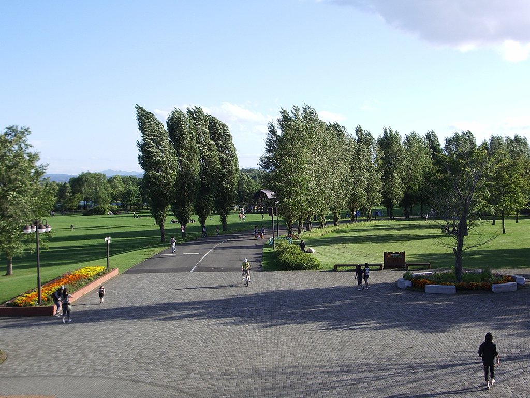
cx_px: 265
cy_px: 199
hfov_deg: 38.2
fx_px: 766
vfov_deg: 29.1
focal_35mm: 50
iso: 50
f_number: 5
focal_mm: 8.2
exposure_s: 1/160
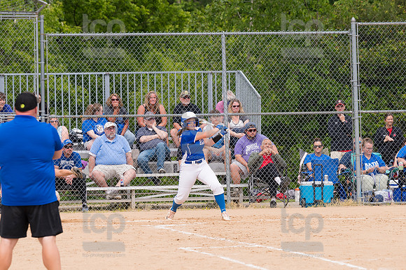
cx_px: 203
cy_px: 135
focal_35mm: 300
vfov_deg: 4.6
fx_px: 3381
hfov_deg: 6.9
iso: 320
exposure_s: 1/1600
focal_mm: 200
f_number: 5.6
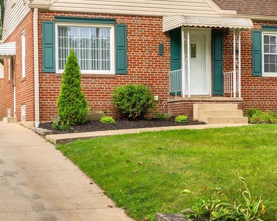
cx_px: 140
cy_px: 30
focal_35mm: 70
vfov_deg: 21.5
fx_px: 574
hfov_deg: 27.1
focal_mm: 33
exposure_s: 1/25
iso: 400
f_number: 8
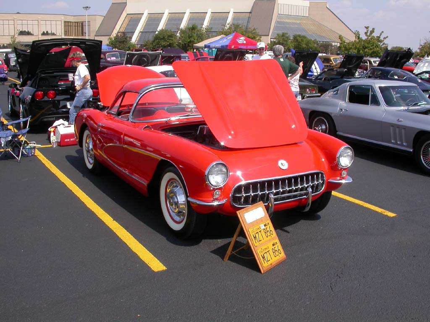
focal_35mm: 38
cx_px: 215
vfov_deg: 37.7
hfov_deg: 49.0
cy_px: 161
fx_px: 472
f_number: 7.5
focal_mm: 7.85
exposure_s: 1/291
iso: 100
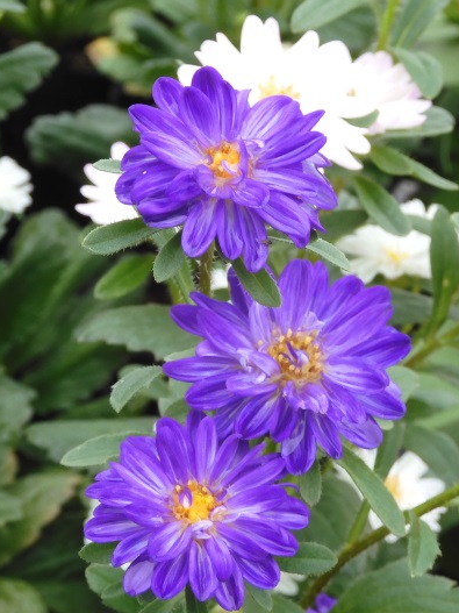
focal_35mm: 46
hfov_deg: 31.5
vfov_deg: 41.2
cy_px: 312
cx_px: 230
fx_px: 814
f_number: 4
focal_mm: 8
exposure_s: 1/100
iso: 100
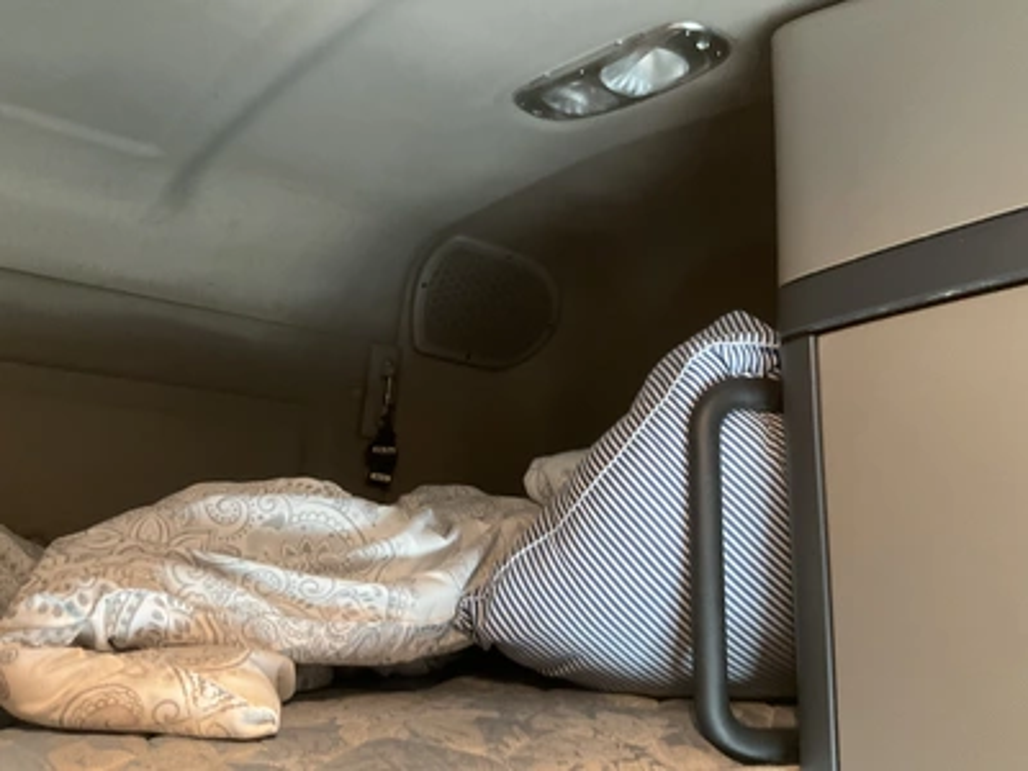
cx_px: 514
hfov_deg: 61.7
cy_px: 386
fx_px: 861
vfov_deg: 48.2
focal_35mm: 29
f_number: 1.8
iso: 400
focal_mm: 3
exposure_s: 1/30
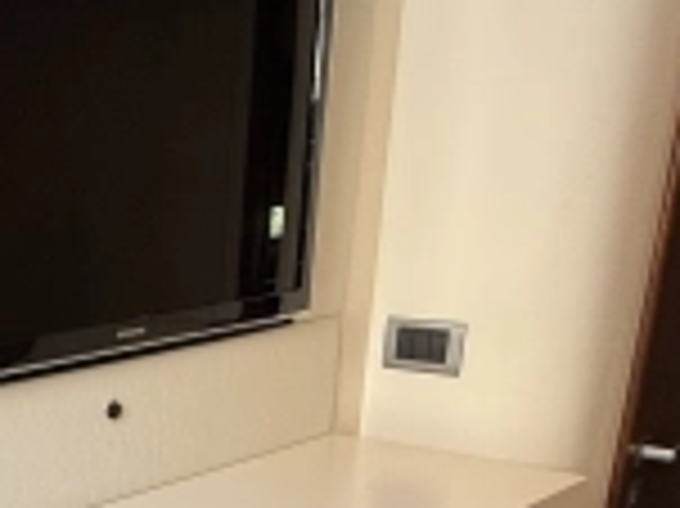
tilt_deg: -16.3
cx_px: -113
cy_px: 510
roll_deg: +1.8
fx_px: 1001
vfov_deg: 26.9
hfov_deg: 32.0
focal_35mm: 51
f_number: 2.2
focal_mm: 2.22
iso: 160
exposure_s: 1/99
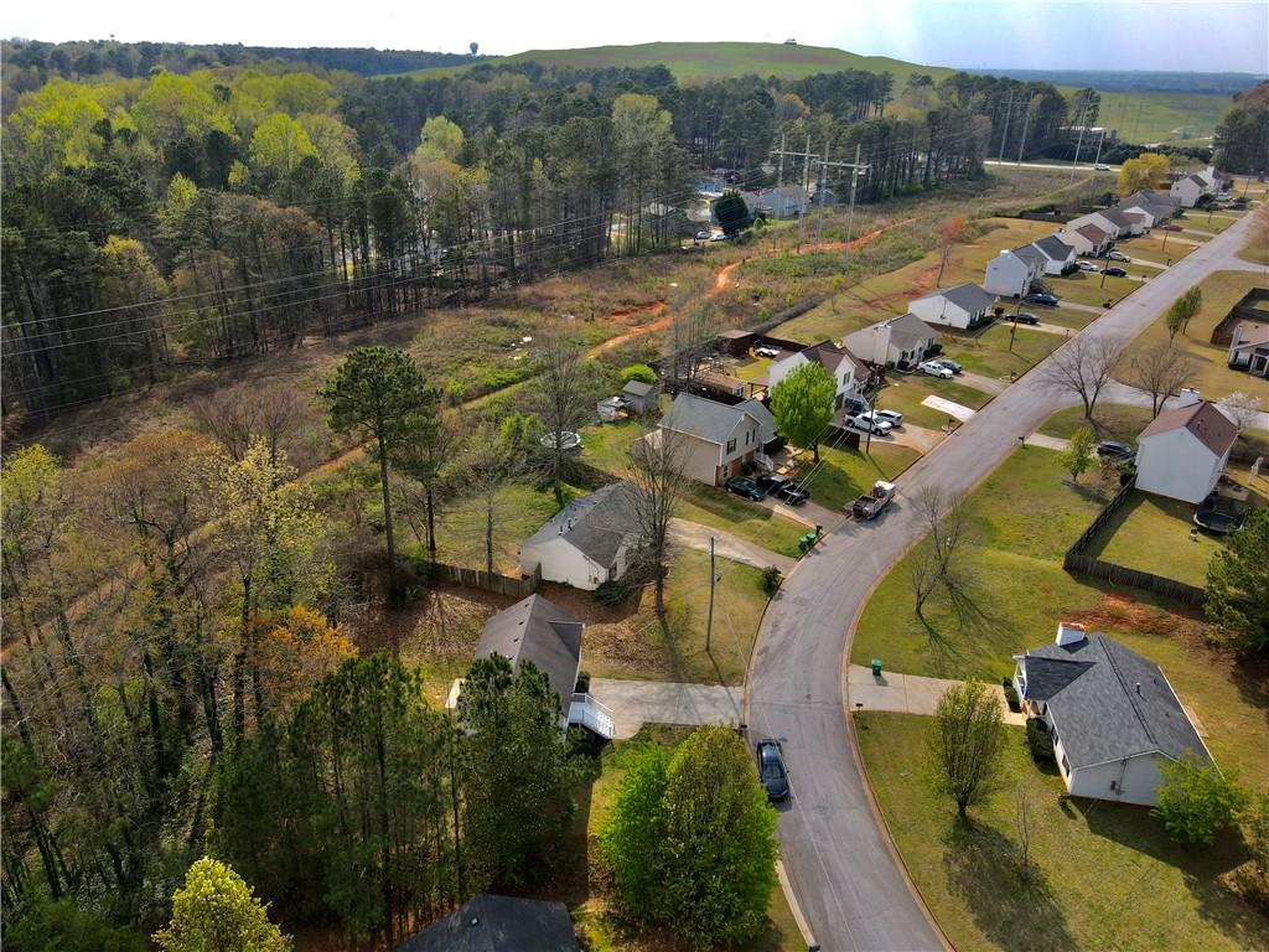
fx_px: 880
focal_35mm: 24
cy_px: 476
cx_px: 634
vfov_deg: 56.8
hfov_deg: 71.6
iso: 110
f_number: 2.8
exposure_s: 1/500
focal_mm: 4.5
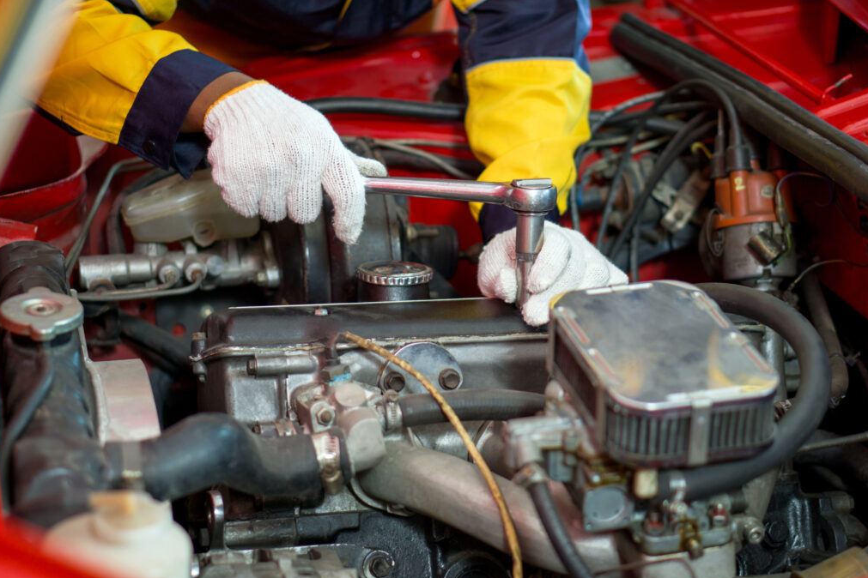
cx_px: 430
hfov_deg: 26.7
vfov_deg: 17.9
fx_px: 1832
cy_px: 292
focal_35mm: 76
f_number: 1.8
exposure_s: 1/80
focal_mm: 50
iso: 250
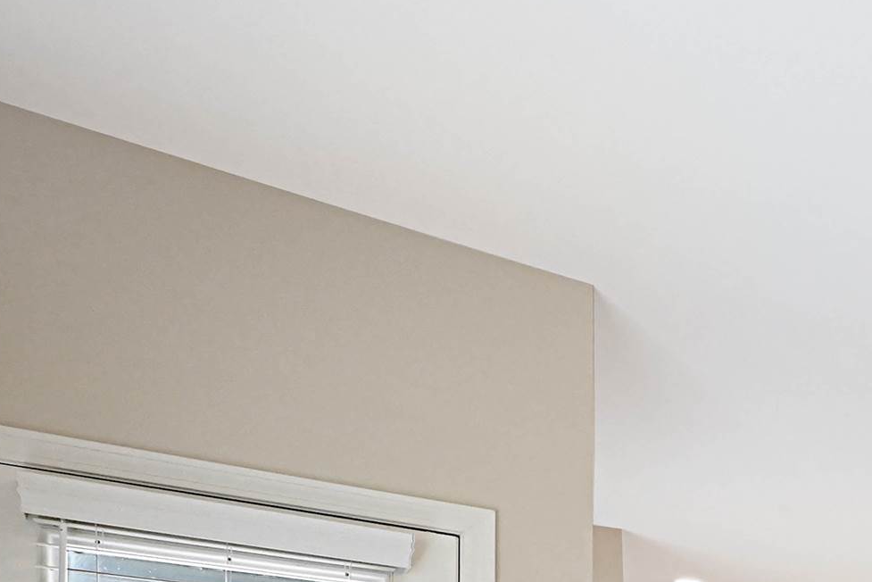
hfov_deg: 31.3
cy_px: 847
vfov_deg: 24.5
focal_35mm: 44
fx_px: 1066
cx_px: 1200
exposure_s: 1/8
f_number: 14
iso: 4000
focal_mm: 14
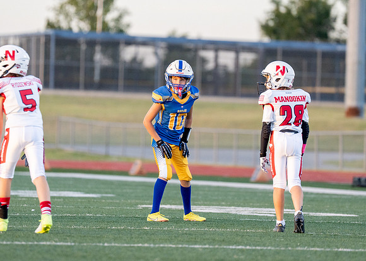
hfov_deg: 5.8
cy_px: 111
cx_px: 184
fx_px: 3614
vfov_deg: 4.1
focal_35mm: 348
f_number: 2.8
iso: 1000
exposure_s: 1/2000
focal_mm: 200
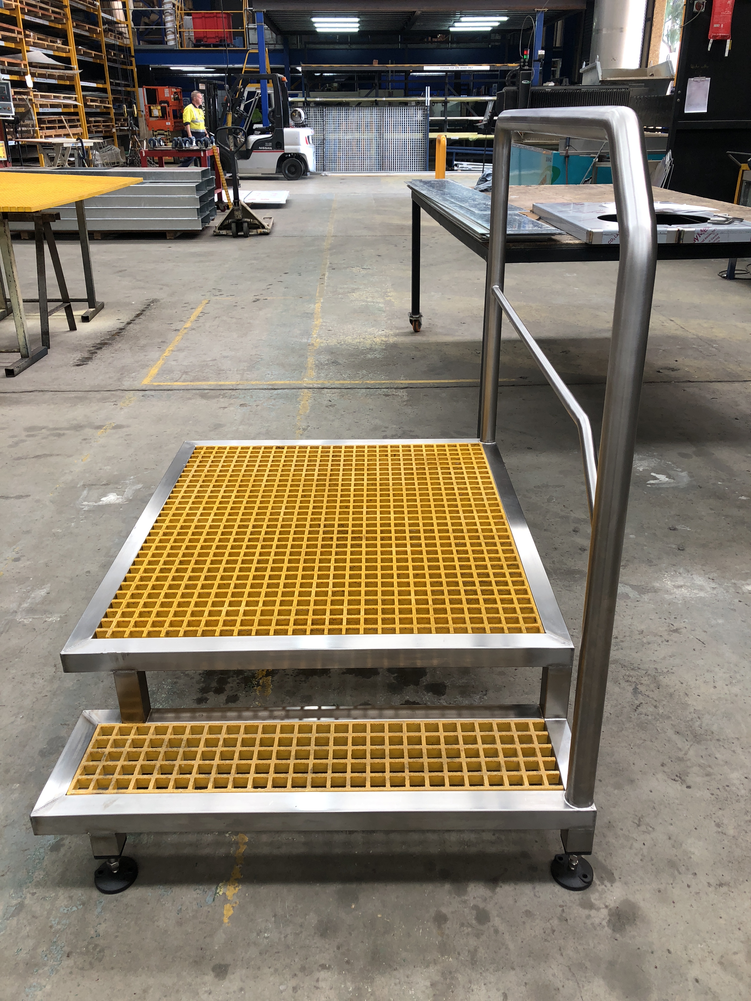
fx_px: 839
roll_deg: +1.2
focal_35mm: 29
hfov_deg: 48.2
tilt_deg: -24.3
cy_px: 500
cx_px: 376
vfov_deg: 61.7
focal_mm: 3.99
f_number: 1.8
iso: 40
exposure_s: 1/100
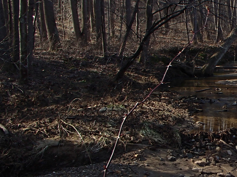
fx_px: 465
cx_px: 259
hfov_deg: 26.4
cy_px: 128
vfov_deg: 21.5
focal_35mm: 68
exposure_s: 1/200
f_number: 3.9
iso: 100
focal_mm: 5
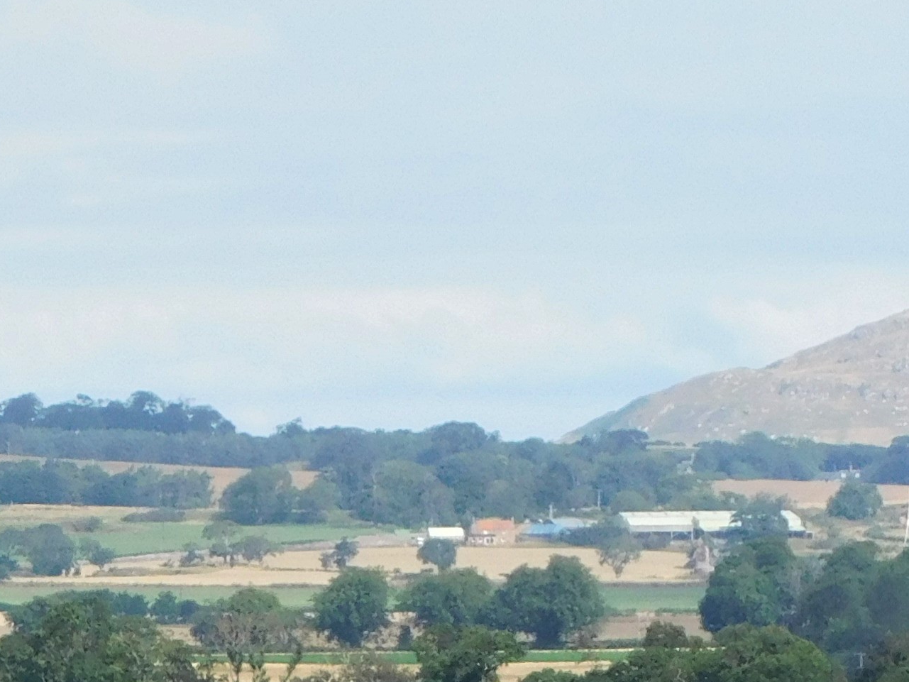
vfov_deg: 3.1
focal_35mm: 482
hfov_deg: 4.1
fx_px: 12658
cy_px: 1062
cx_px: 879
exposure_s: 1/400
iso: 125
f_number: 5
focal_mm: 23.7
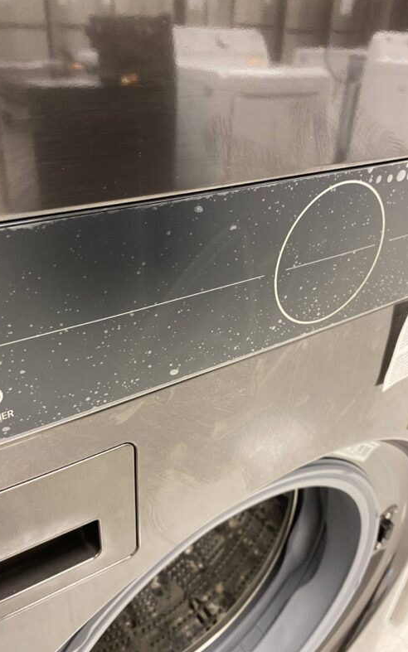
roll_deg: -2.5
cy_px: 327
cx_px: 171
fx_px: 498
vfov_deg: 66.5
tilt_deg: -30.0
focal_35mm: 28
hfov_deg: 44.4
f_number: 1.8
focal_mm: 4.25
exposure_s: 1/44
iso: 320
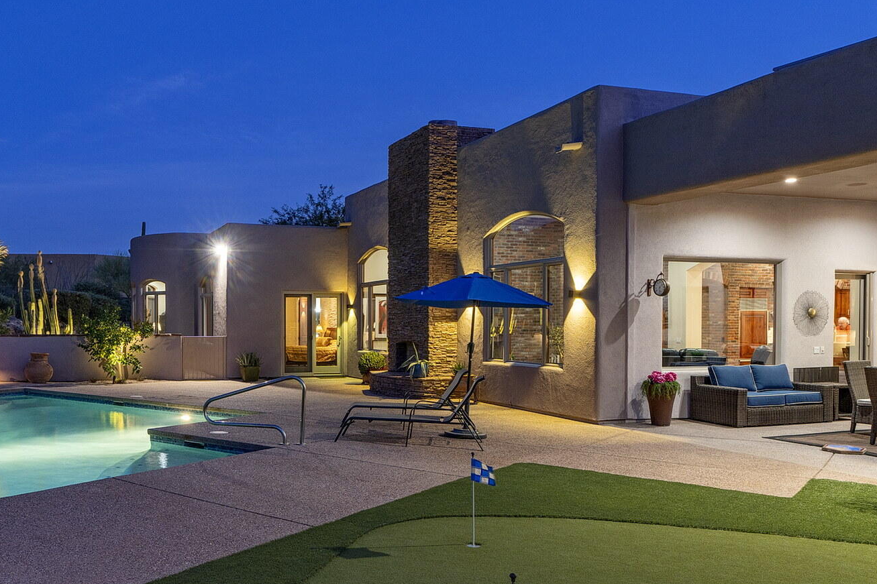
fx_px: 731
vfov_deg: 43.5
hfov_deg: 60.2
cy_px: 339
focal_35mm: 30
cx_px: 280
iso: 200
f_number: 5.6
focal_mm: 14
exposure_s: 1/1.25
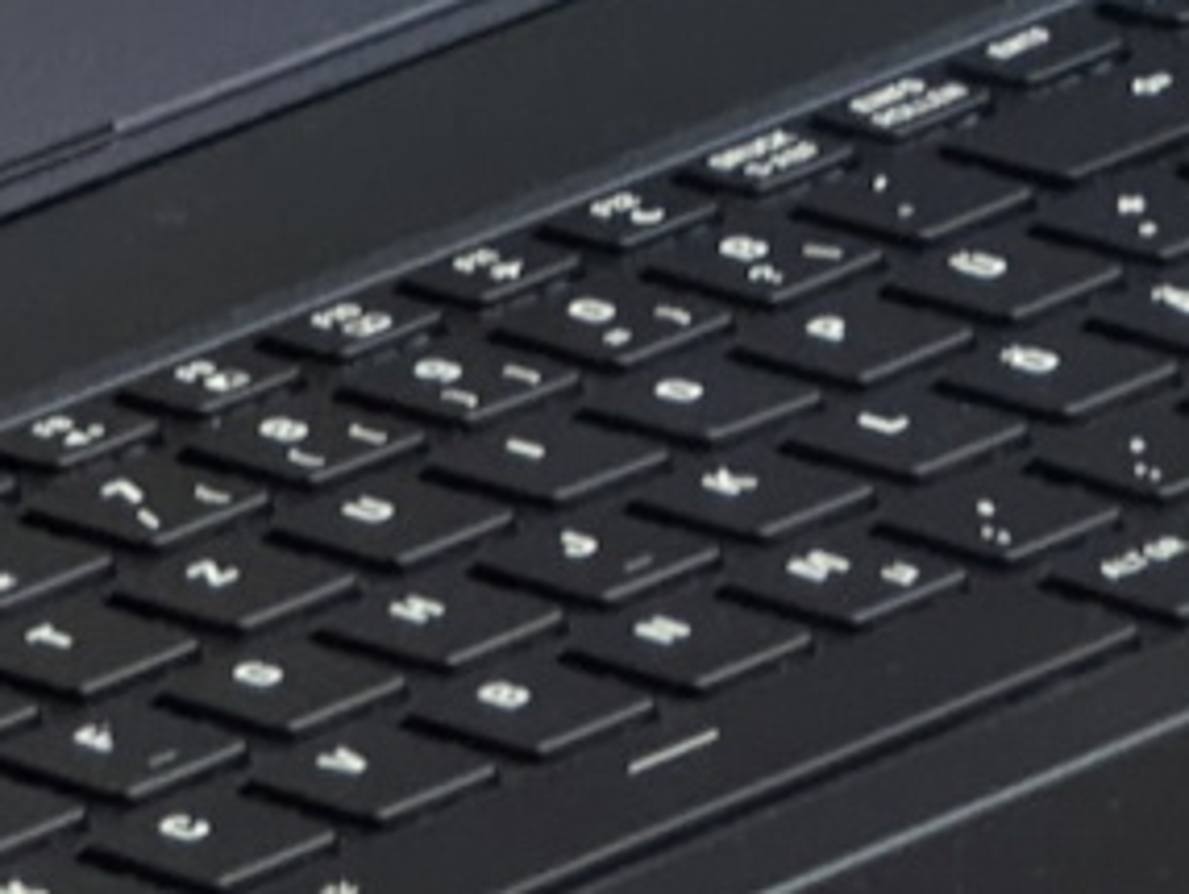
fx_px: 28120
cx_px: 586
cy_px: -786
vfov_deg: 1.8
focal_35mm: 818
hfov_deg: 2.4
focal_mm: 19
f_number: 3.5
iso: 185
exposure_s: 1/22.2
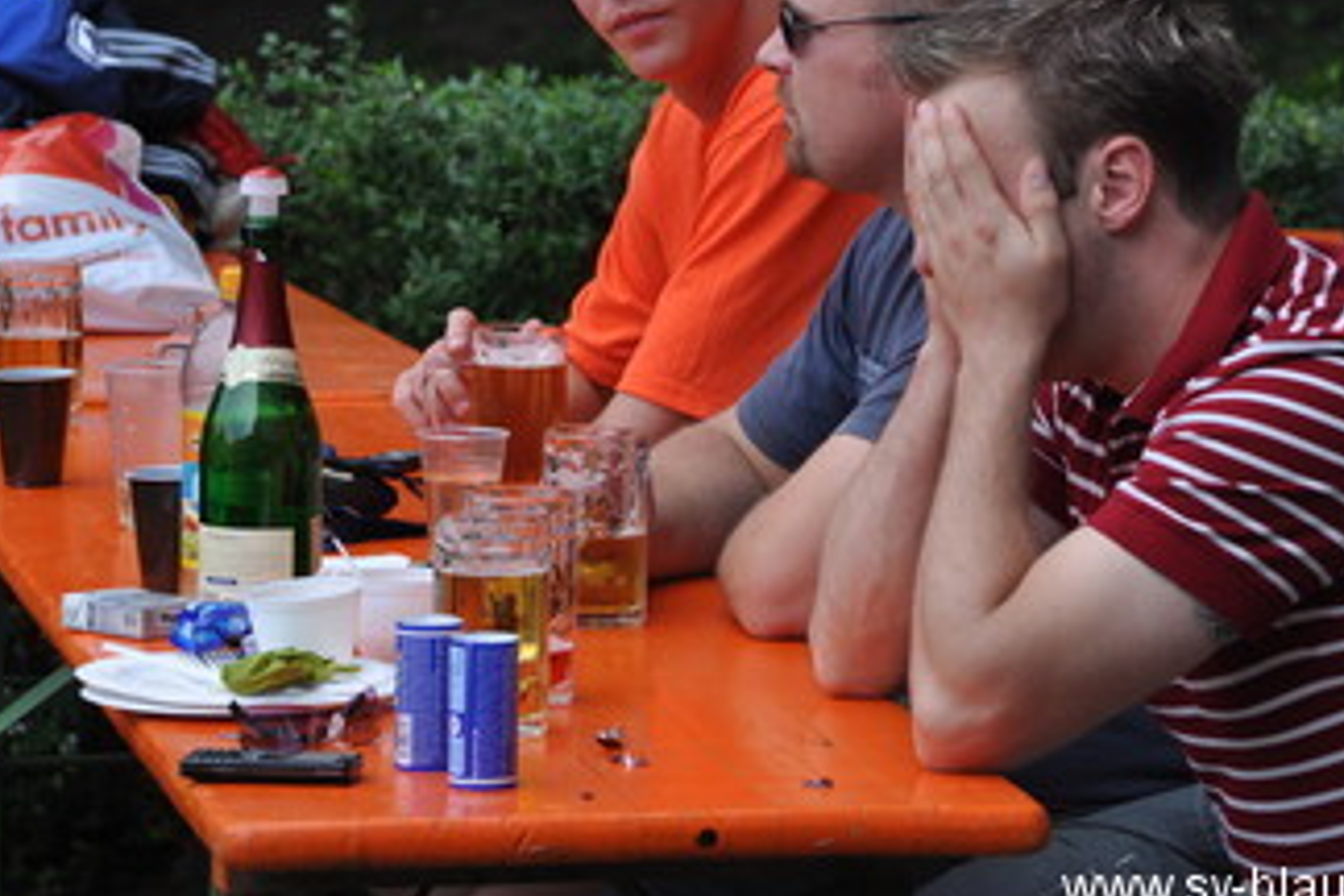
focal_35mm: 208
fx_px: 7765
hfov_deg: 9.9
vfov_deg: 6.6
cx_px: 776
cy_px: 232
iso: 450
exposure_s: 1/1000
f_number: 5.6
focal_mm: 90
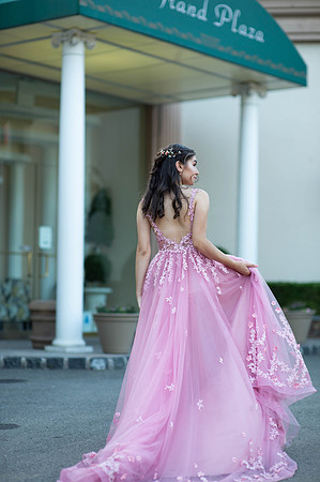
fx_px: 1136
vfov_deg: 23.9
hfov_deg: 16.0
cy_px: 241
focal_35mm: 85
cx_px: 160
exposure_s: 1/640
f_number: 2
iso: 250
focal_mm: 85
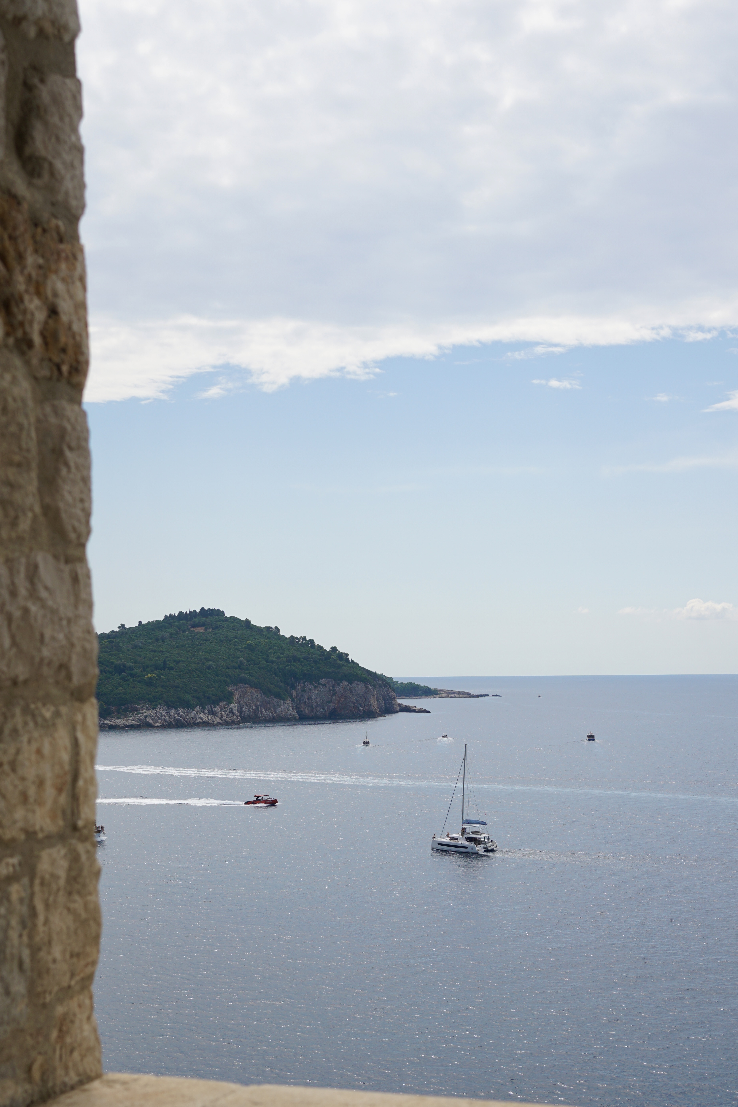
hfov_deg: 26.9
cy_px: 567
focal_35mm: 50
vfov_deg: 39.6
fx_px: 1537
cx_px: 449
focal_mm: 35
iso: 200
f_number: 5
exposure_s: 1/2000
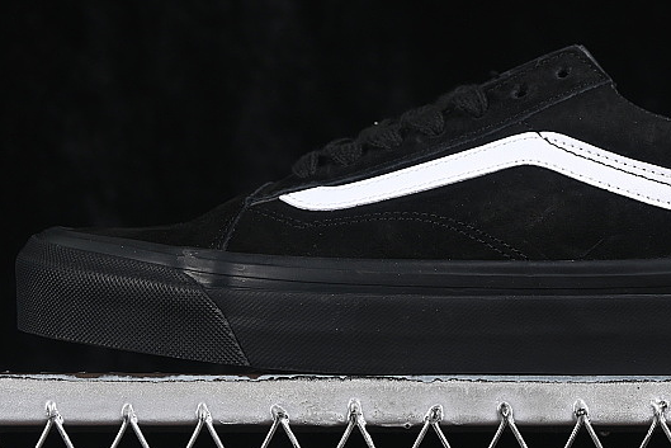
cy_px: 90
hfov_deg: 13.4
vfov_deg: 9.0
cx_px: 458
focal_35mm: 153
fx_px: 2852
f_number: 6.3
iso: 160
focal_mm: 50
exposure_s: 1/60
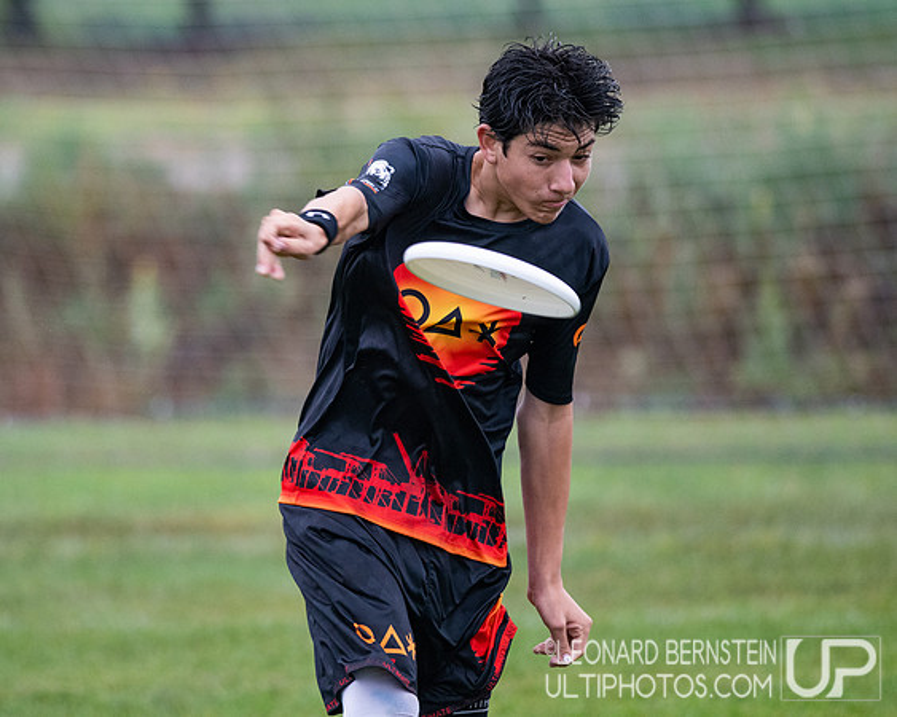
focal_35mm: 513
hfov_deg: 3.8
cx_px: 353
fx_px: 13604
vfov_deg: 3.0
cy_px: 354
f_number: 4
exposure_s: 1/2000
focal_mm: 300
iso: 1600
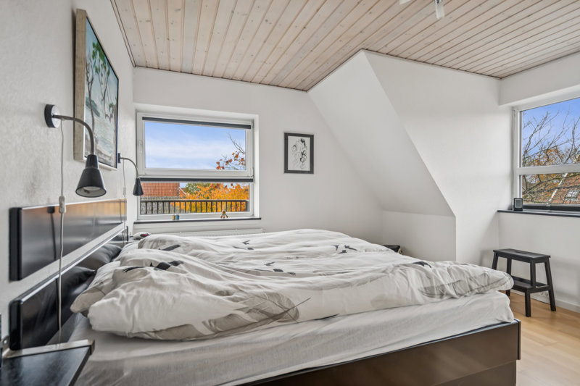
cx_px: 290
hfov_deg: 90.0
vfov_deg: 67.4
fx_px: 290
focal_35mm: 18
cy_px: 193
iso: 400
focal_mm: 18
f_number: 4
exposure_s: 1/25
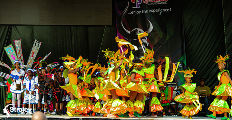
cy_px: 77
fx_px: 860
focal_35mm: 143
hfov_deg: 15.4
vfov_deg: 8.0
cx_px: 114
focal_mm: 130
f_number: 5.6
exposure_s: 1/200
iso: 160
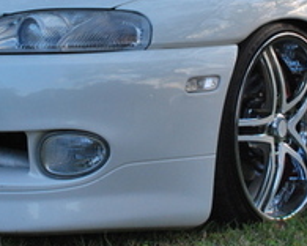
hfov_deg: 17.3
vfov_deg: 13.8
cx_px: 146
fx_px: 1009
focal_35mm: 111
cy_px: 59
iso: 400
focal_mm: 24
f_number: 9
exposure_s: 1/250
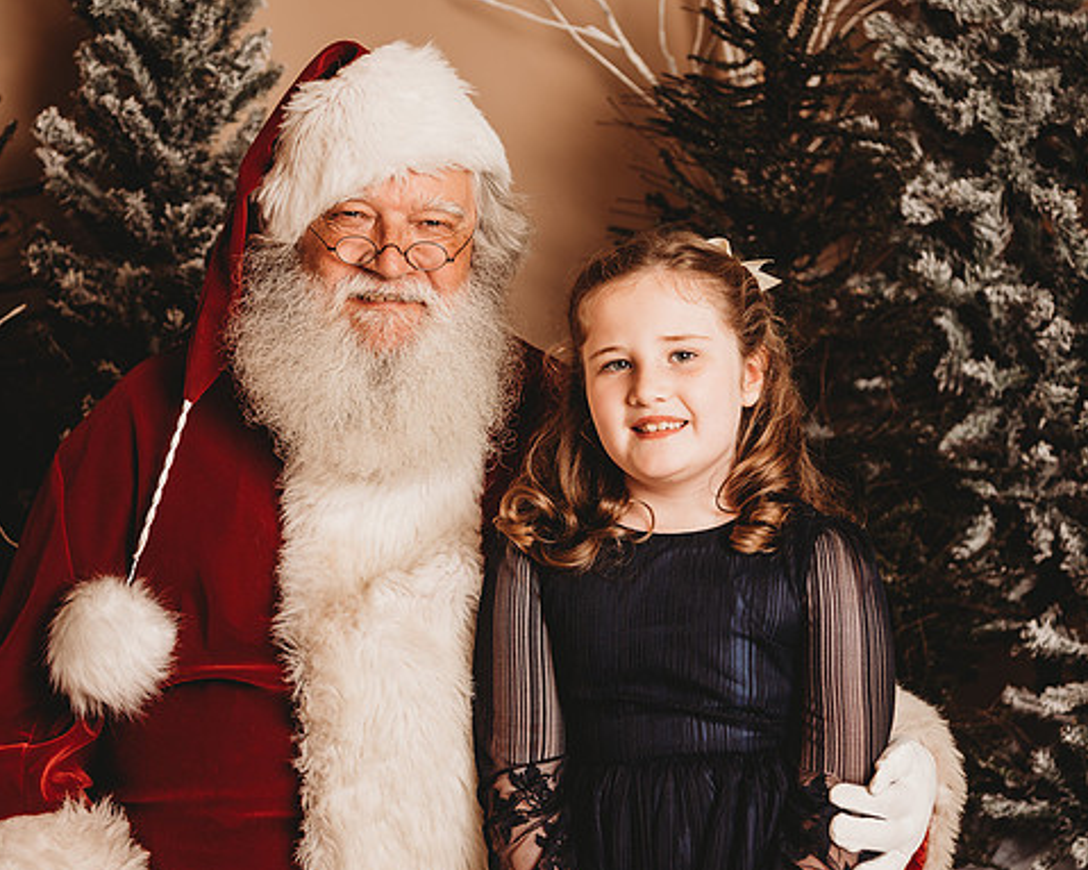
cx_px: 513
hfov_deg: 25.4
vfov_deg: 20.4
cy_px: 435
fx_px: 2415
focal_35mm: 75
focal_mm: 66
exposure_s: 1/160
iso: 100
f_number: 4
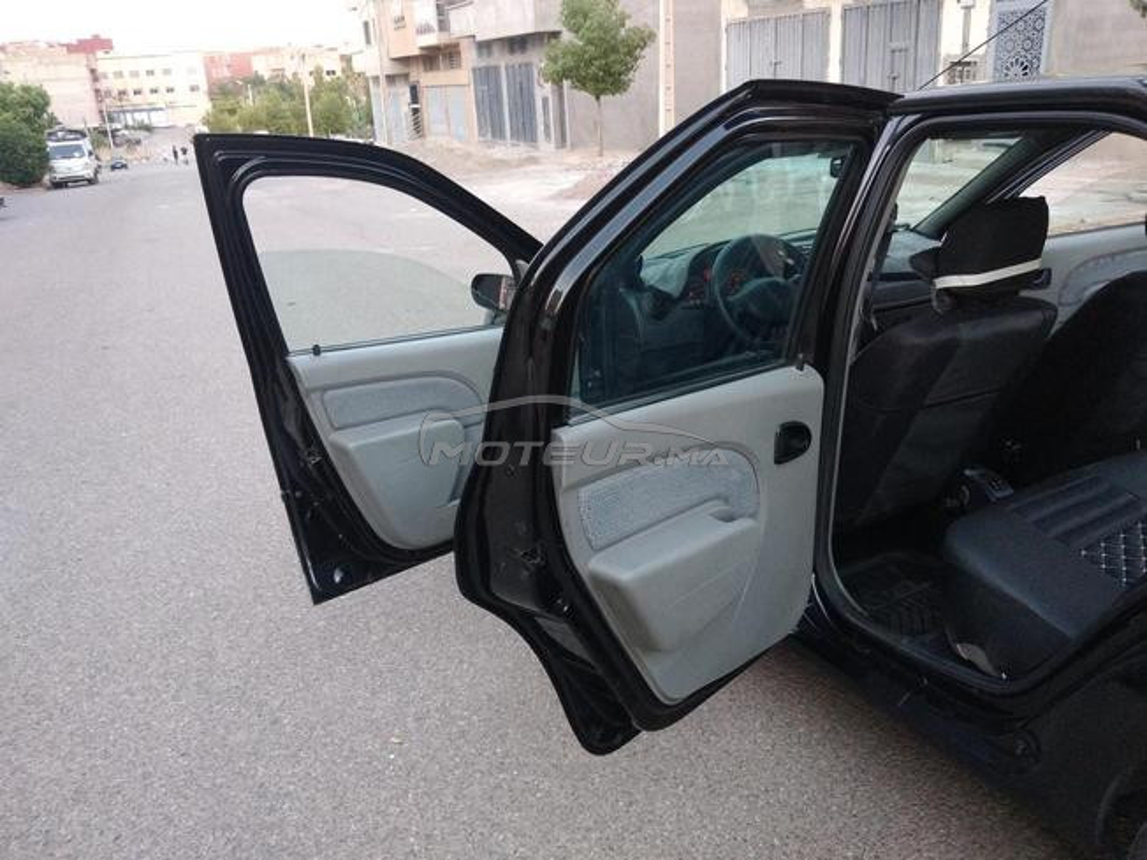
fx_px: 862
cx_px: 574
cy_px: 430
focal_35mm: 26
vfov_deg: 53.1
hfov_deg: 67.3
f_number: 1.8
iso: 367
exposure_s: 1/25
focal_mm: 3.6
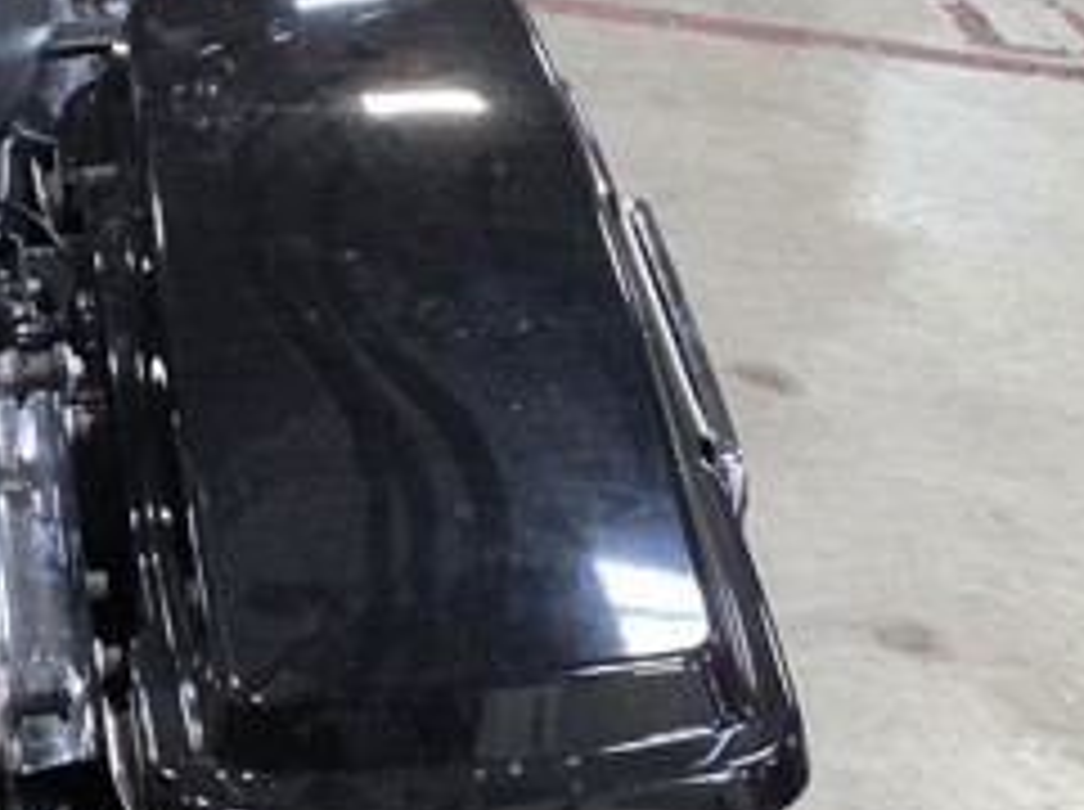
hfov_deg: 17.5
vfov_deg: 14.5
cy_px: 446
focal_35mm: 102
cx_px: -493
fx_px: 3189
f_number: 1.7
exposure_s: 1/120
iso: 800
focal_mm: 6.3
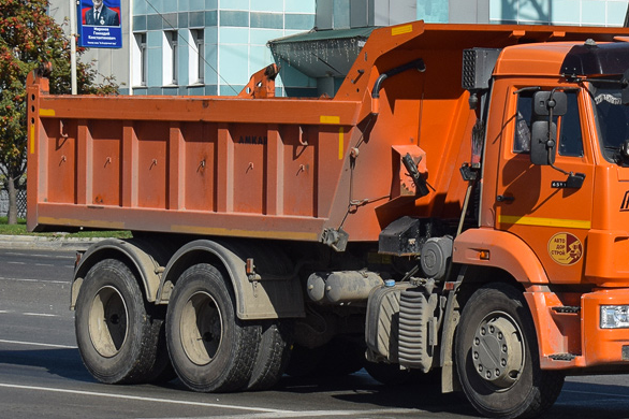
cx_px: 463
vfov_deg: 8.1
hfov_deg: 12.1
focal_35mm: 169
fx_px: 2951
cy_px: 92
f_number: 7.1
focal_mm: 55
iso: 200
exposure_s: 1/1250
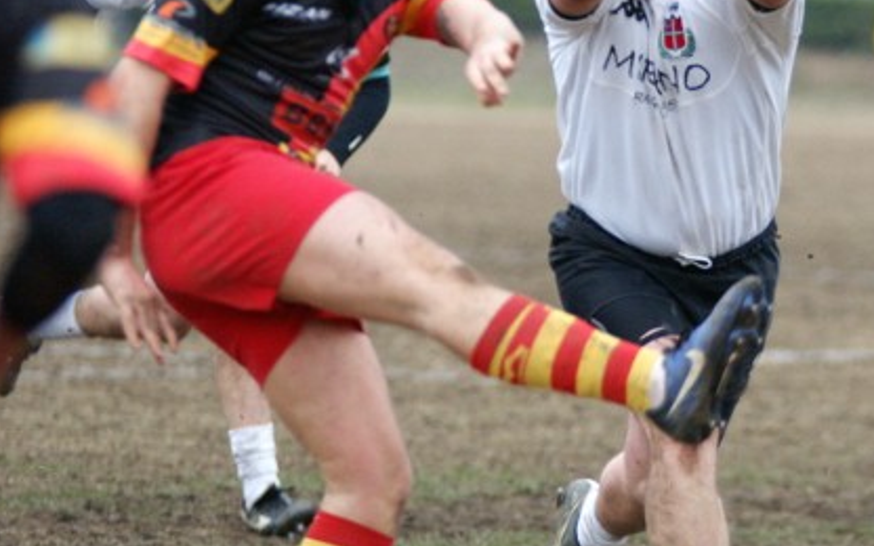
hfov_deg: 5.9
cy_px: 105
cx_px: 611
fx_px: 8408
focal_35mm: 353
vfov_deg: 3.7
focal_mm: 150
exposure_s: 1/1000
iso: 1600
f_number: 2.8
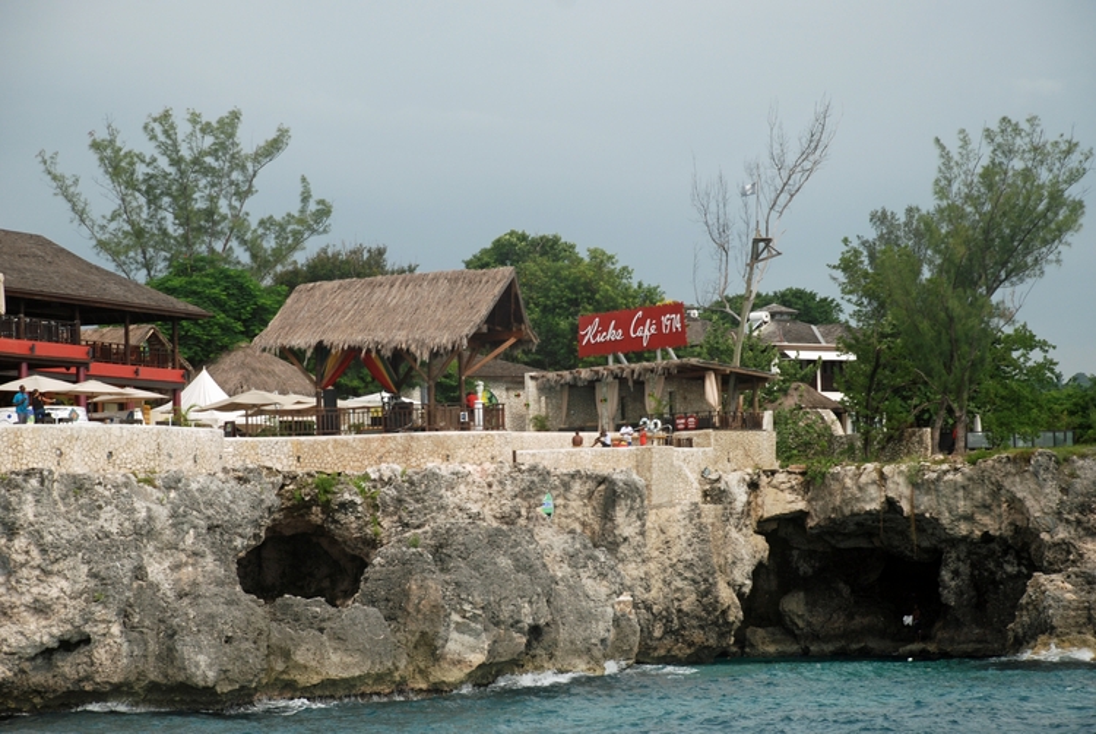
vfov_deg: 10.2
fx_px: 4115
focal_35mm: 135
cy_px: 367
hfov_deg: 15.2
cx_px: 548
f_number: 5.6
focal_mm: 90
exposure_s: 1/350
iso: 200
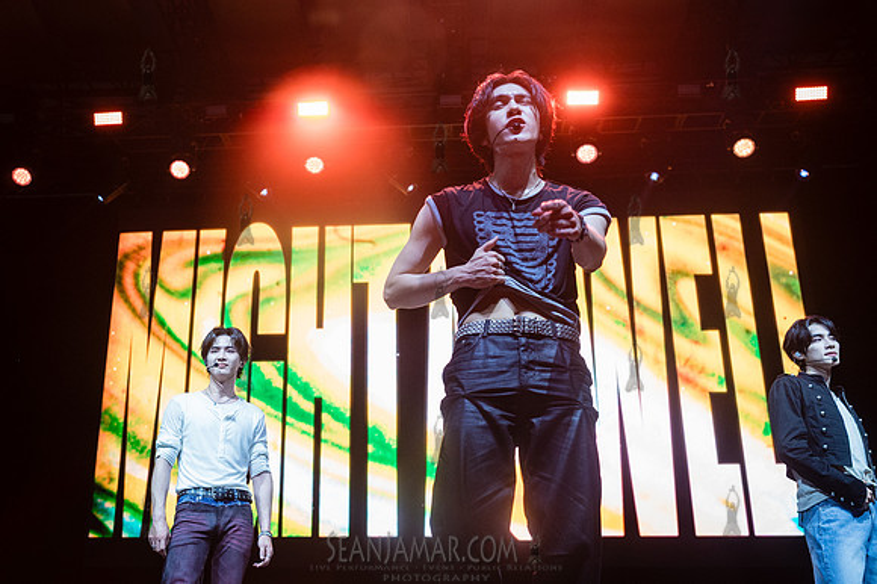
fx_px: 1043
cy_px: 231
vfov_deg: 31.2
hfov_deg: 45.3
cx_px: 342
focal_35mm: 43
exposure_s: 1/640
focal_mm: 35
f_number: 4
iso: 2000
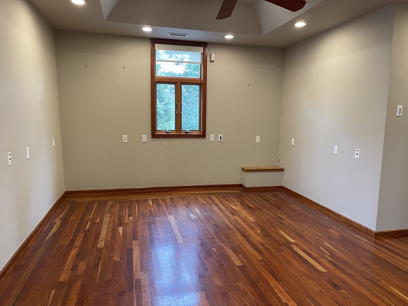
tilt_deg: -7.9
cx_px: 204
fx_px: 295
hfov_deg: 69.4
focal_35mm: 25
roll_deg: -0.3
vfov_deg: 54.9
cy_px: 153
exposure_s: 1/60
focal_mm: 5.1
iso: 160
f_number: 1.6
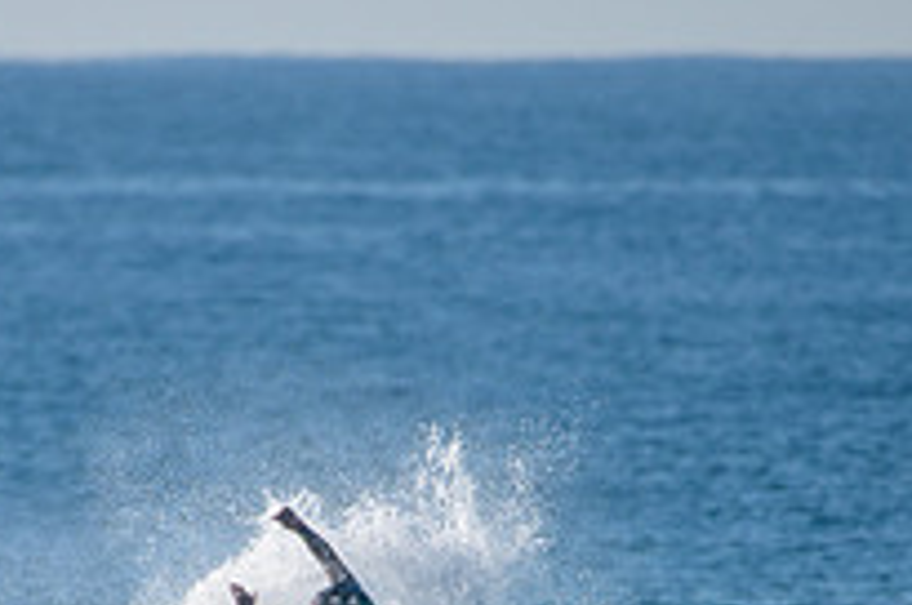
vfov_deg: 1.0
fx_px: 35841
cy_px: 776
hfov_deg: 1.5
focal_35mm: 1417
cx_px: 262
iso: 200
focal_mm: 500
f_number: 5.6
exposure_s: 1/2000
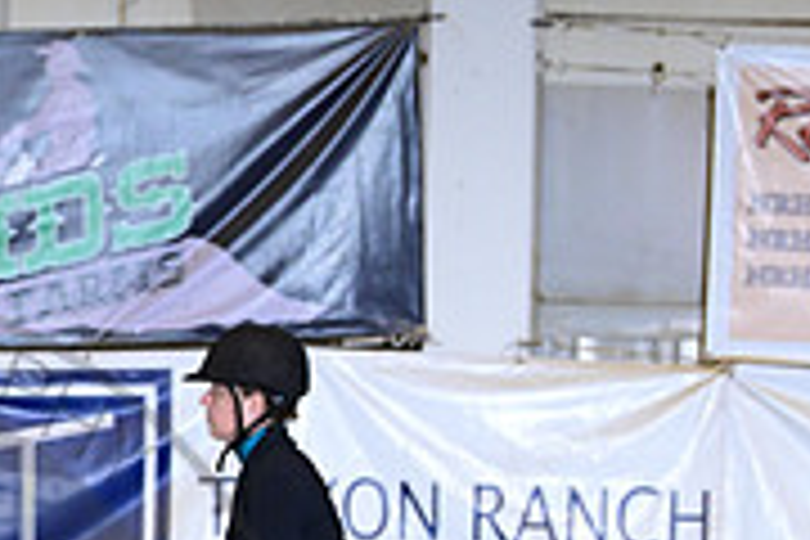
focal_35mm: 387
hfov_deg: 5.3
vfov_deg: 3.5
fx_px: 8707
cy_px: 785
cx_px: -212
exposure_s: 1/200
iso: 2500
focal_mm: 120
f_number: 4.5
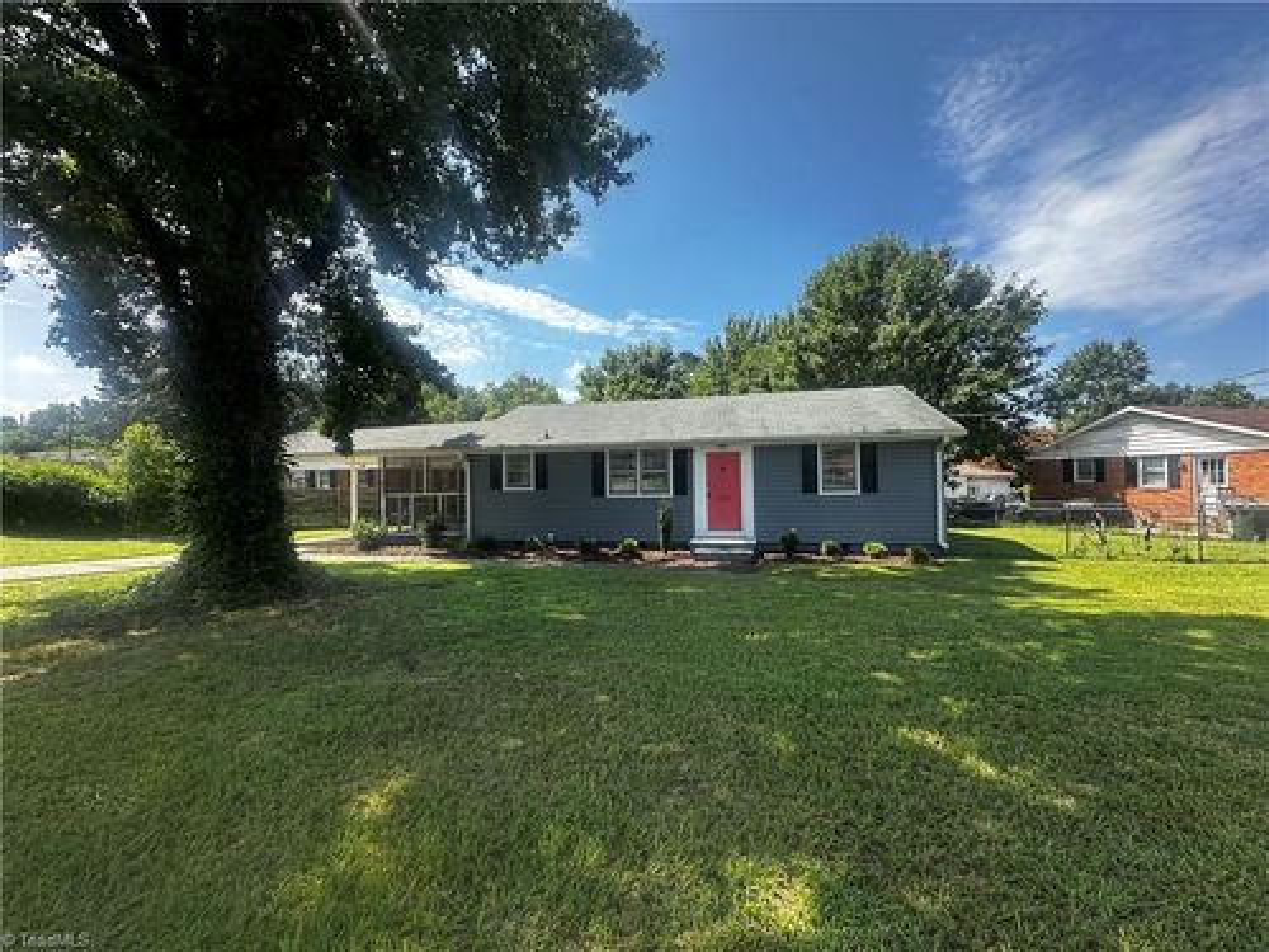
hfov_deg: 102.1
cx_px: 634
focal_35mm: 14
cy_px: 476
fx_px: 513
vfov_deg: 85.7
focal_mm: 2.22
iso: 40
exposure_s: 1/940
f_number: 2.2
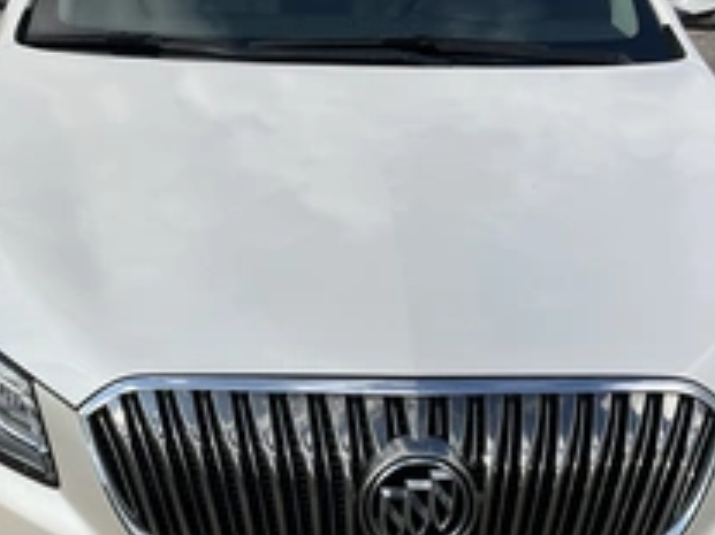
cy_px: 297
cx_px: 325
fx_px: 1156
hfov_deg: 34.3
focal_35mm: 56
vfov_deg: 26.1
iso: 25
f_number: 1.8
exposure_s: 1/2141
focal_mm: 3
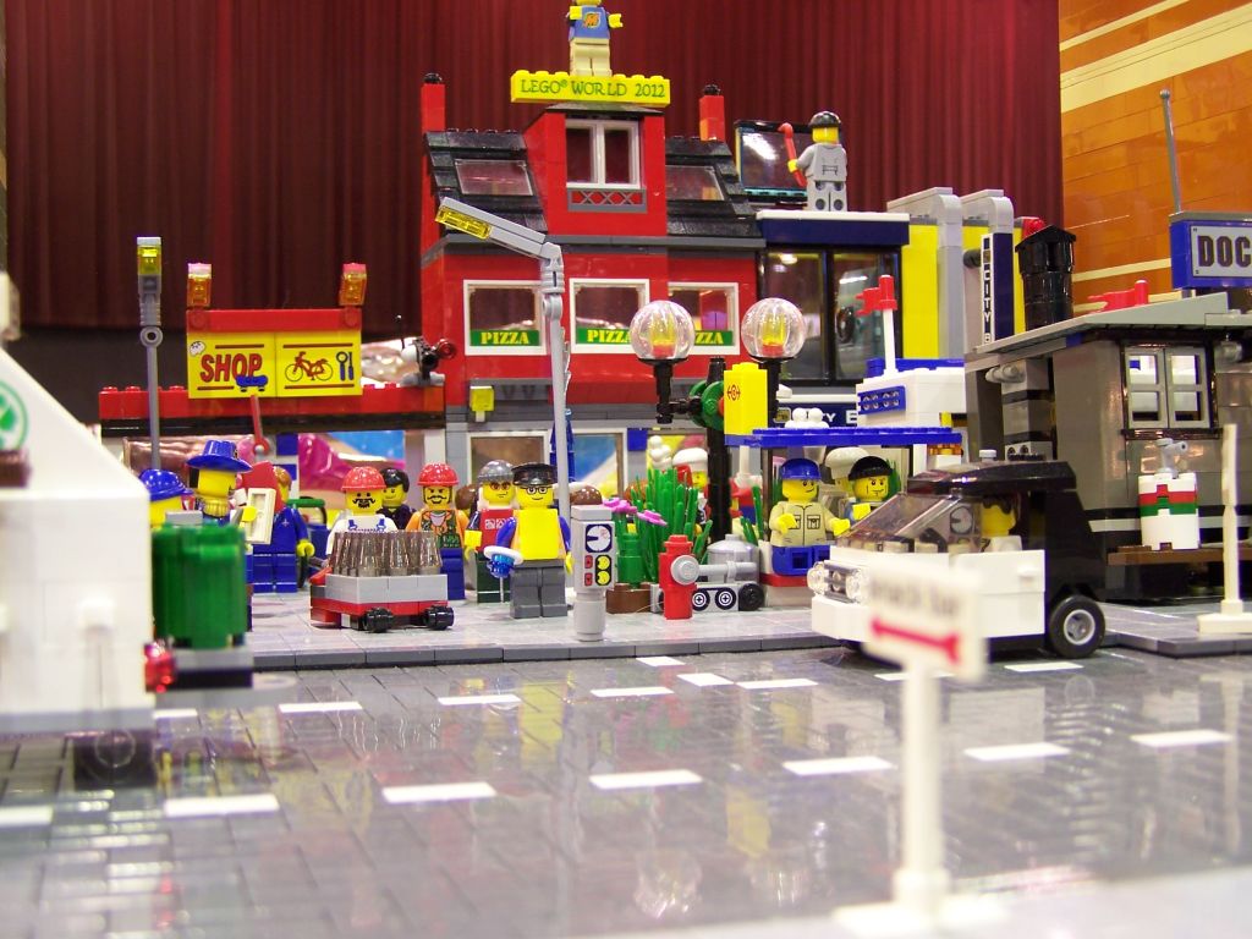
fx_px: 1736
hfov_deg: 39.7
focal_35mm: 48
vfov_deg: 30.3
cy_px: 470
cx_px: 626
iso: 80
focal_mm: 8
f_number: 3
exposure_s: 1/2
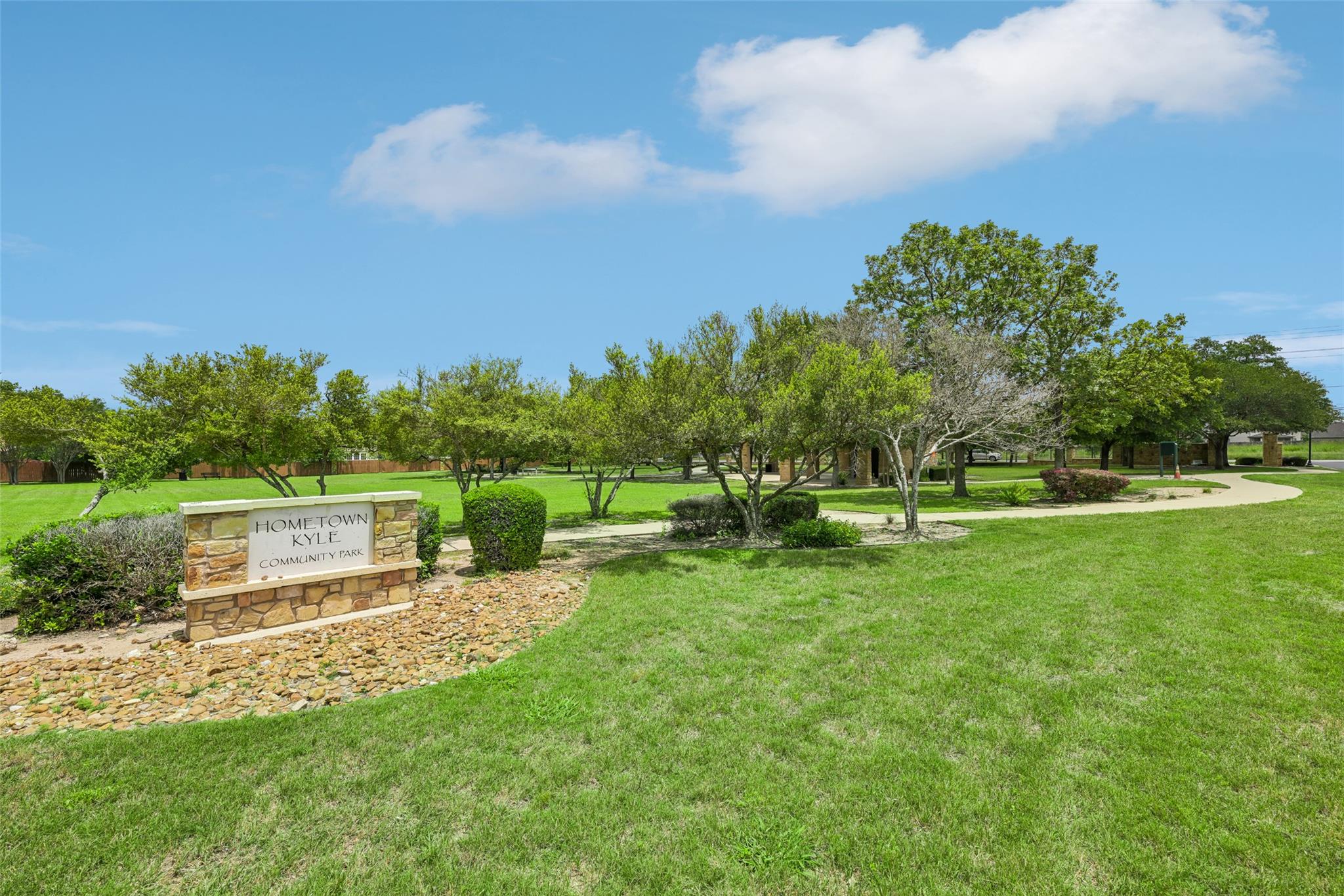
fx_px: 560
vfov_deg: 77.3
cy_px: 448
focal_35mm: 15
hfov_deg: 100.4
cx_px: 672
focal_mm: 15
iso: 100
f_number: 6.7
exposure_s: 1/750
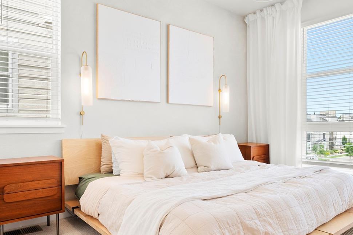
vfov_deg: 46.2
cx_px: 215
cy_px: 139
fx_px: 275
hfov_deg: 64.7
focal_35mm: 28
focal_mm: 17
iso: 320
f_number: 9
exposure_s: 1/20
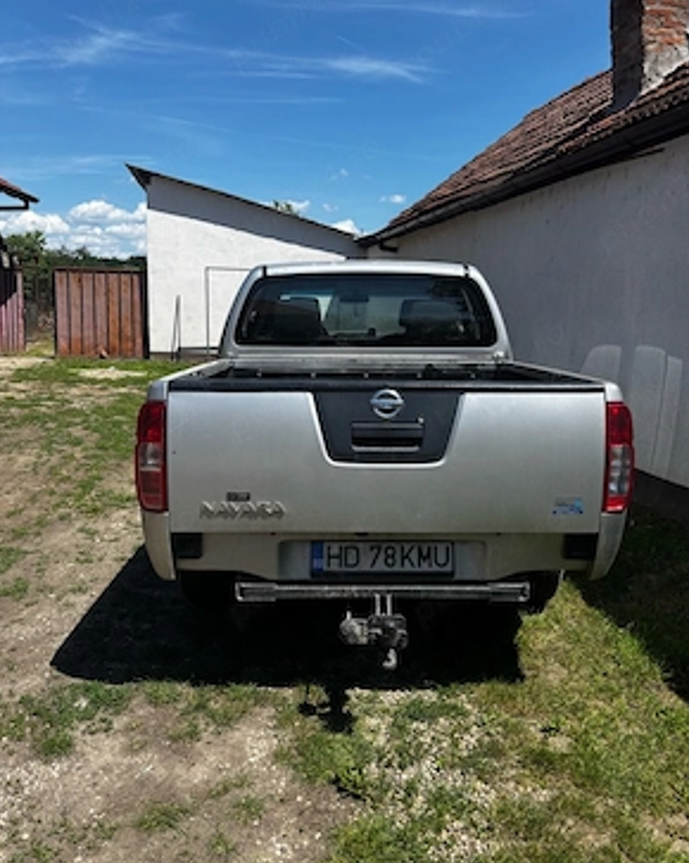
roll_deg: -1.7
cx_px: 352
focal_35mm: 28
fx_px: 714
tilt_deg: -8.0
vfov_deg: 62.2
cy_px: 409
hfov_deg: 51.5
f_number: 1.6
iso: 50
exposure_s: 1/2933
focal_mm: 5.96
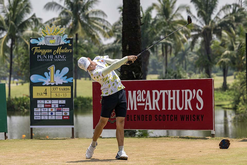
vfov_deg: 12.5
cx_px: 124
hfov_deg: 18.6
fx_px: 755
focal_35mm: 110
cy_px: 82
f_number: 3.5
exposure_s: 1/5000
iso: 560
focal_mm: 110
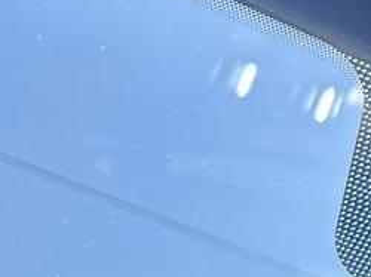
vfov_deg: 12.0
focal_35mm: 123
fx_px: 1317
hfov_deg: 12.8
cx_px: 855
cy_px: 81
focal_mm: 6.76
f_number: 1.78
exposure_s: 1/567
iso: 80
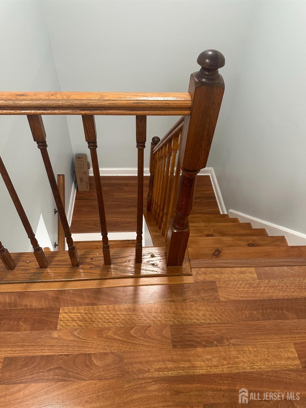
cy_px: 204
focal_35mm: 24
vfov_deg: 71.6
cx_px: 153
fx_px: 283
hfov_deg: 56.8
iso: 250
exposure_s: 1/60
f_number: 1.78
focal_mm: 6.86
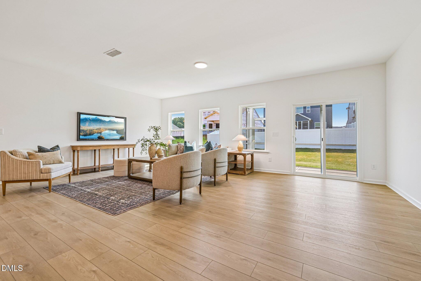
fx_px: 164
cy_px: 140
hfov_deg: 104.3
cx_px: 210
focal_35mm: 14
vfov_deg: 81.2
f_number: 8
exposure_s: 1/15
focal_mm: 14
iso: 100
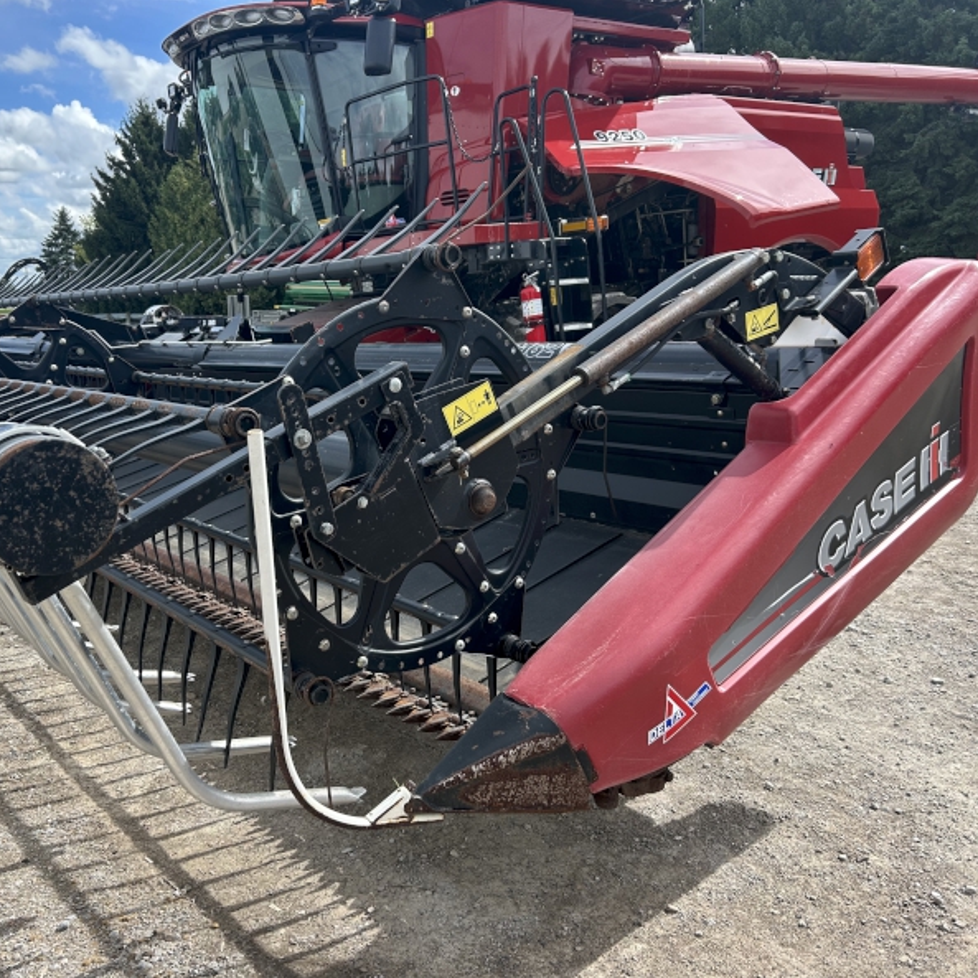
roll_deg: +3.2
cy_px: 493
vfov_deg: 52.5
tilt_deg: -11.9
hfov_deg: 52.0
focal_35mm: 31
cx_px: 366
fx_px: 991
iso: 50
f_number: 1.5
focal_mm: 5.7
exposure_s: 1/2008
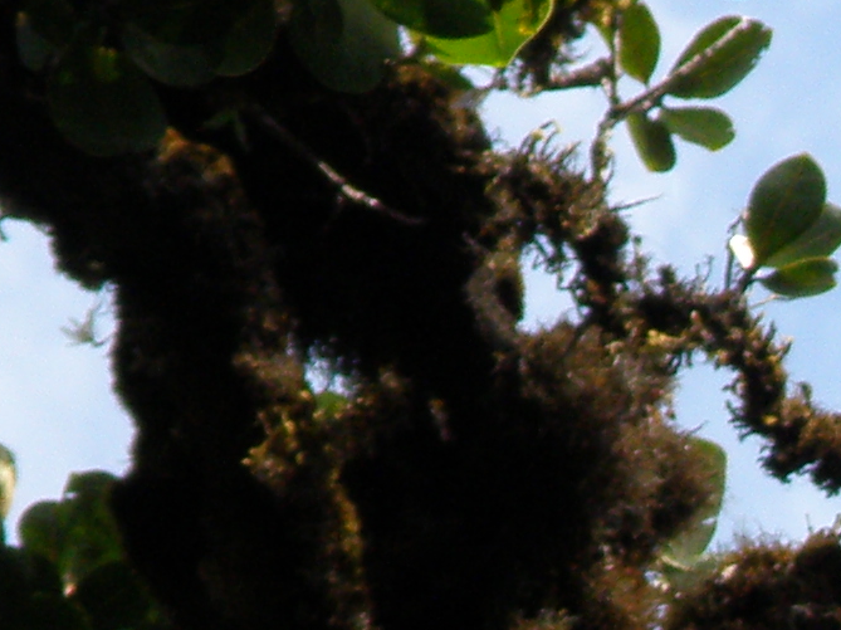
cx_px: 2093
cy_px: 1553
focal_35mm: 633
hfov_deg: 3.1
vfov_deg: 2.3
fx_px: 15371
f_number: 4.2
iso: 160
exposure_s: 1/400
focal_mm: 20.6
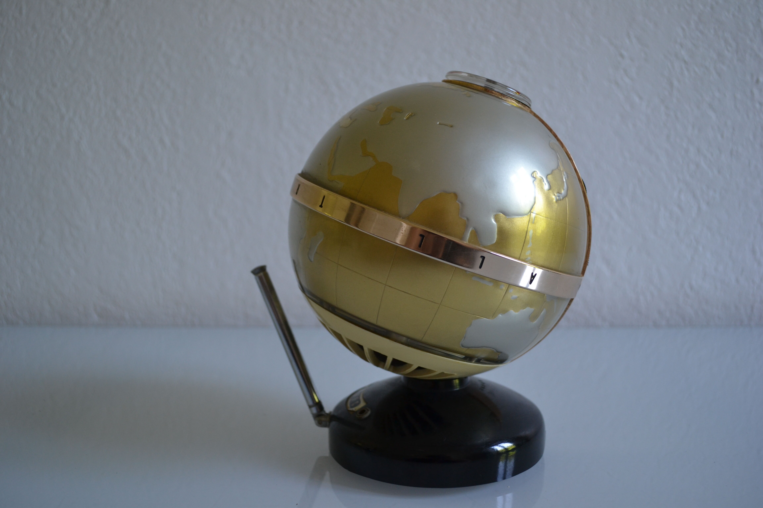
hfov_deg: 61.9
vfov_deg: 43.6
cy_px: 254
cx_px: 382
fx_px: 636
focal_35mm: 30
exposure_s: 1/60
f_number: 4
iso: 400
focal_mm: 20
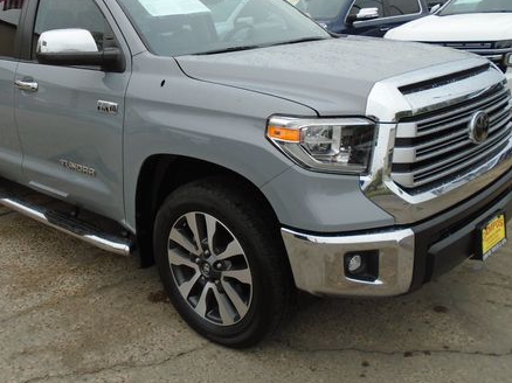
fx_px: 562
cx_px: 169
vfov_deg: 37.3
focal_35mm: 38
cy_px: 126
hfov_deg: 48.2
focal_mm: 4.6
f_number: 3.2
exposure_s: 1/250
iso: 100
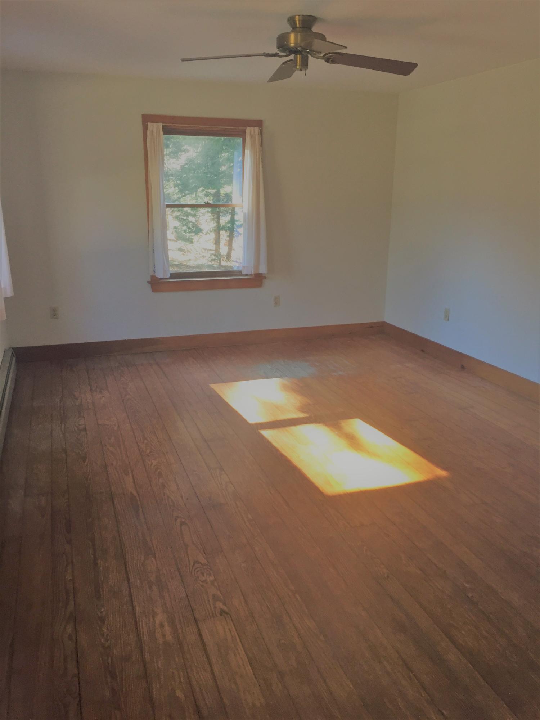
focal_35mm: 29
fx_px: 603
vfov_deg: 61.7
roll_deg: +0.8
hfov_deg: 48.2
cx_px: 270
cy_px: 360
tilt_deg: -15.2
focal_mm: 4.15
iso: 50
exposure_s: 1/30
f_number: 2.2
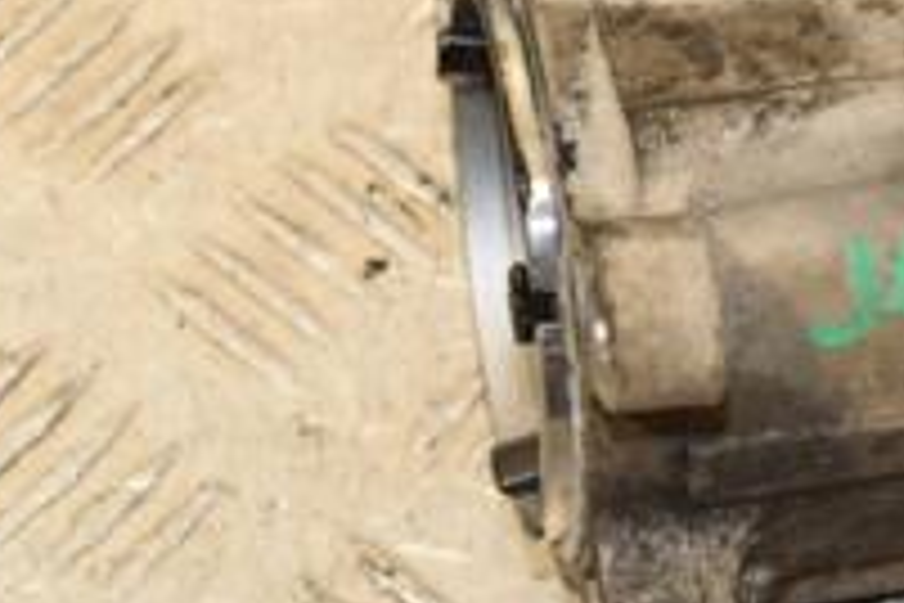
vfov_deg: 6.8
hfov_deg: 10.0
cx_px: 1138
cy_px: 148
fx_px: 5059
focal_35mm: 201
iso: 800
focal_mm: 45
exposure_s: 1/200
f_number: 8
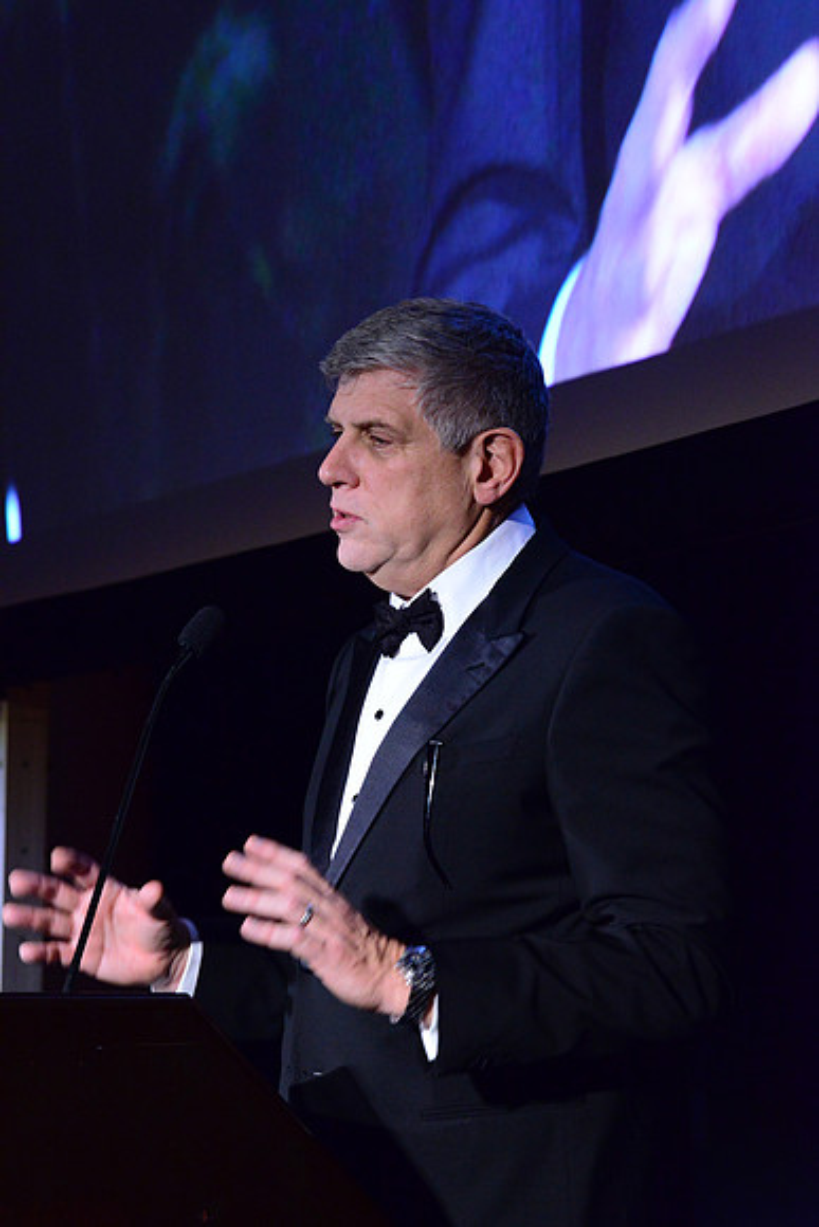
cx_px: 410
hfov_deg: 11.0
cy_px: 614
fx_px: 4263
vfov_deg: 16.4
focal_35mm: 125
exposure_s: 1/60
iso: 6400
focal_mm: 125
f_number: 8
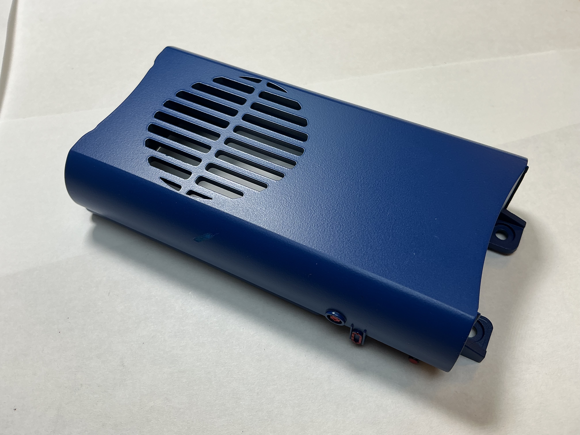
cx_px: 290
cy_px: 218
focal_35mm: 29
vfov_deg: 48.2
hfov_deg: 61.7
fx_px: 486
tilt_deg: -57.8
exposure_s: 1/116
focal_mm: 3
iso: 16
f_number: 1.8
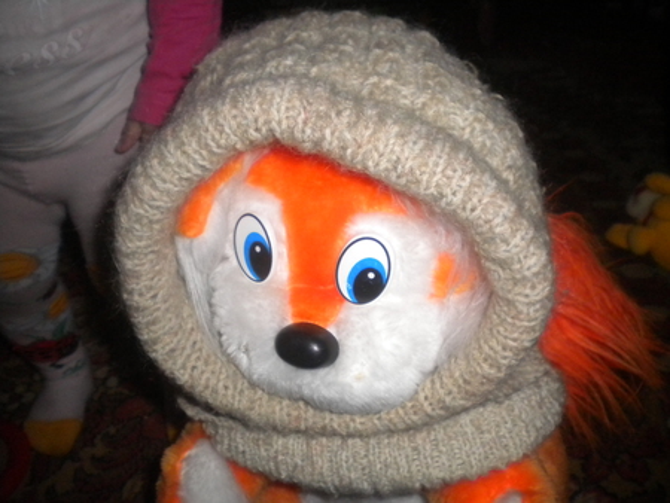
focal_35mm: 35
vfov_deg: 40.7
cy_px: 252
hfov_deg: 52.6
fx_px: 678
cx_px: 335
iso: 400
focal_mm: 6.3
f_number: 3.1
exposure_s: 1/30
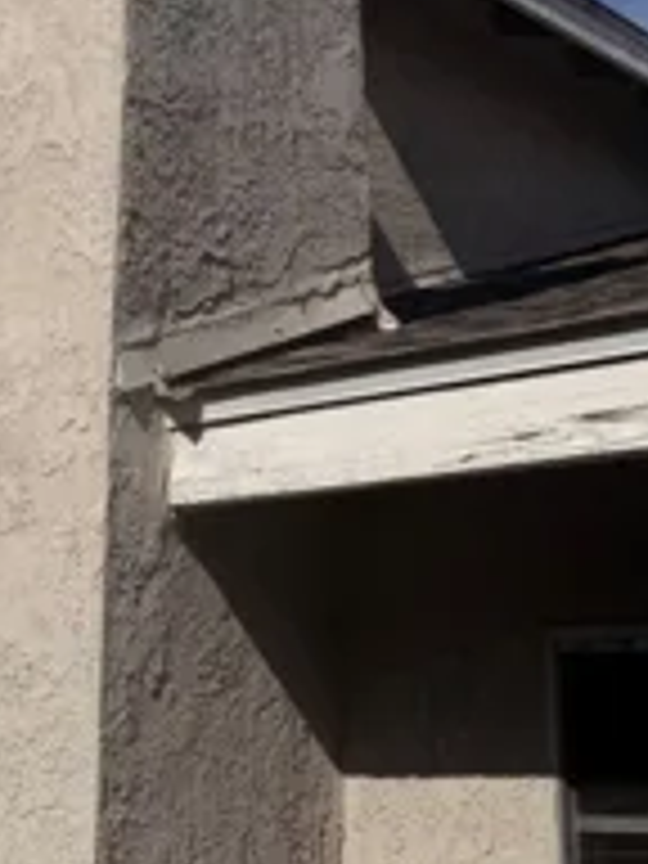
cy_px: 198
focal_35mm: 70
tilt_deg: +23.7
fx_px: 1747
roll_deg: -3.4
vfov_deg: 27.3
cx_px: -9
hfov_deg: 20.3
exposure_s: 1/14286
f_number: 1.78
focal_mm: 6.76
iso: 64
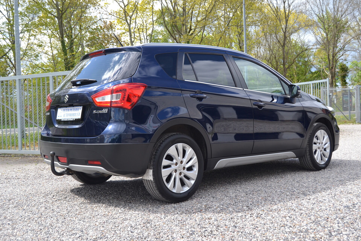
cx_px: 180
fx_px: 391
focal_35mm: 39
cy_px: 120
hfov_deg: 49.6
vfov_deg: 34.2
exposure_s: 1/160
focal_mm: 26
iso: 100
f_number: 6.3
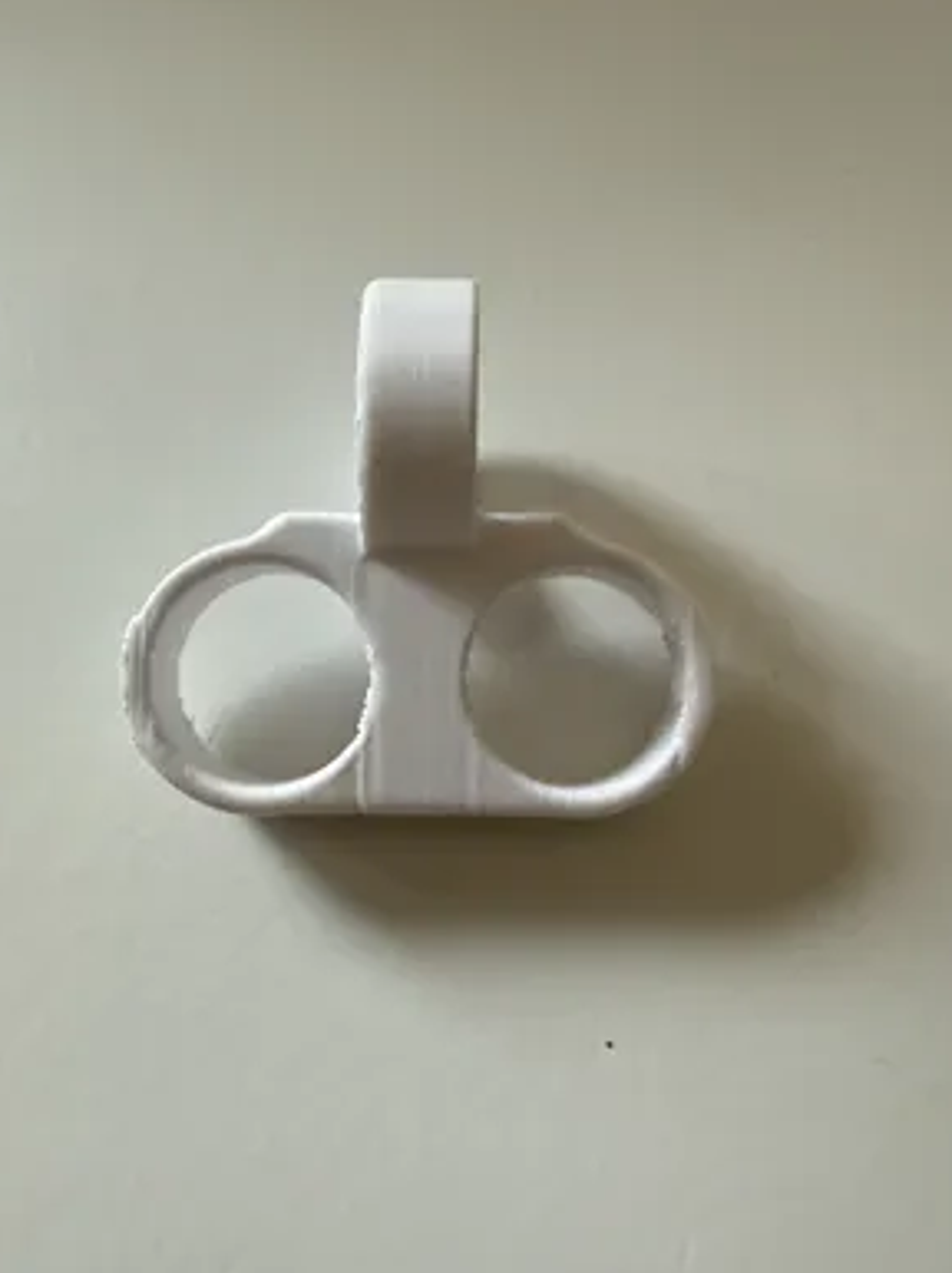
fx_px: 955
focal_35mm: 26
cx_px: 479
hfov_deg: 53.0
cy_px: 618
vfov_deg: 67.3
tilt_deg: -68.7
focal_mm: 2.22
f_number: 2.2
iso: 320
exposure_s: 1/88
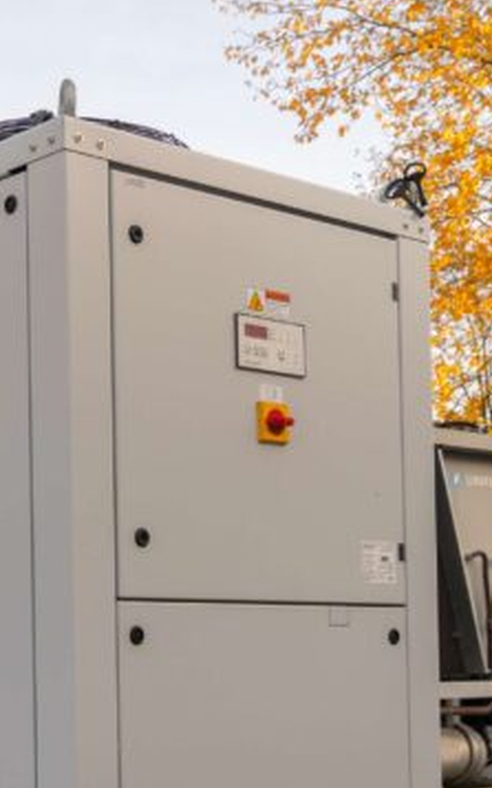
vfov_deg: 27.6
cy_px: 643
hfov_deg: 17.6
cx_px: 64
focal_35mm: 73
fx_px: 1567
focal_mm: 25
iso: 200
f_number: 6.3
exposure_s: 1/160
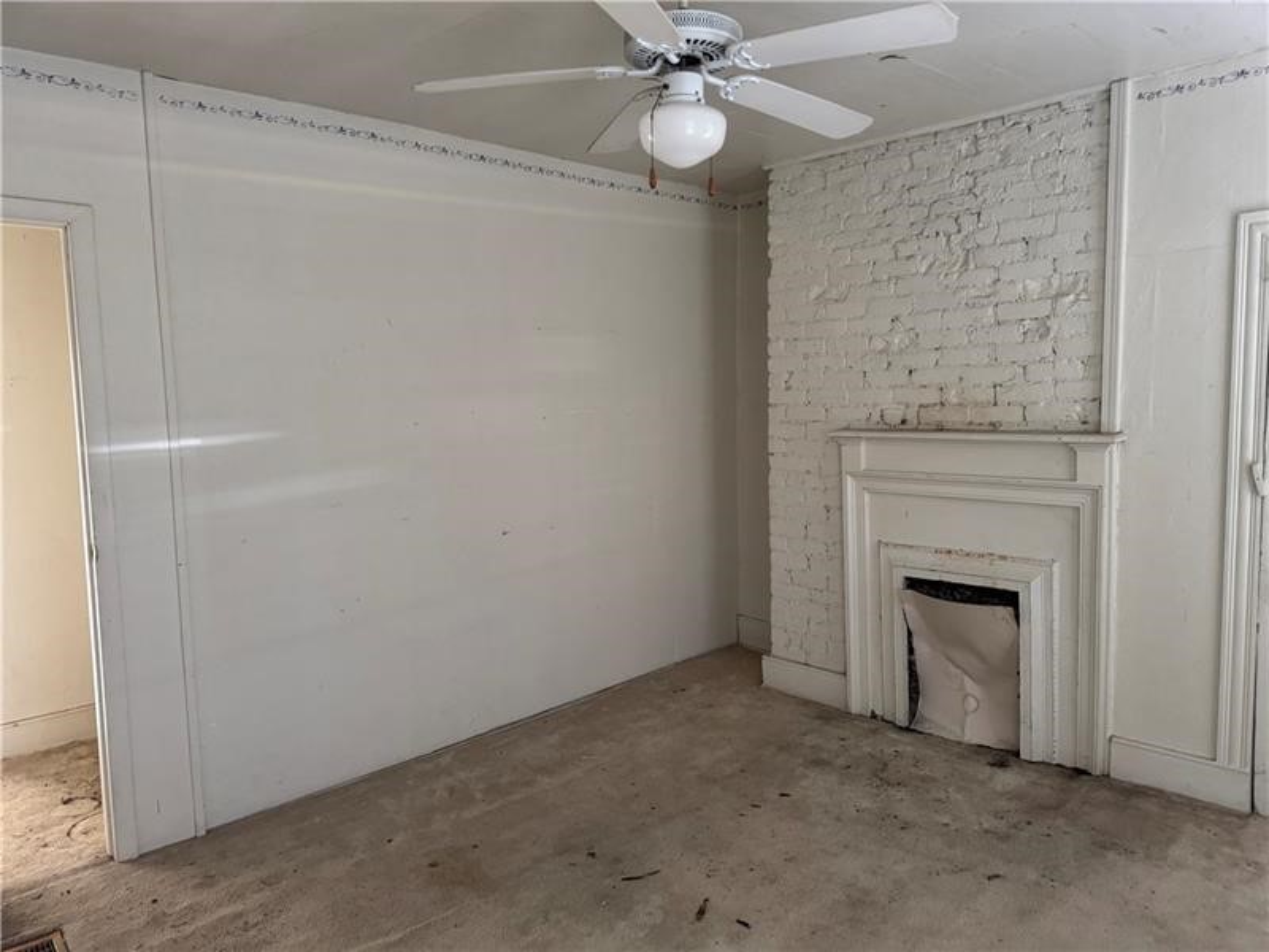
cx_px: 634
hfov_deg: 71.6
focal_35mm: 24
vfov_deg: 56.8
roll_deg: +1.0
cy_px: 476
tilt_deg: -3.6
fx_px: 880
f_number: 1.78
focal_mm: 6.76
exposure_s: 1/60
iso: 400
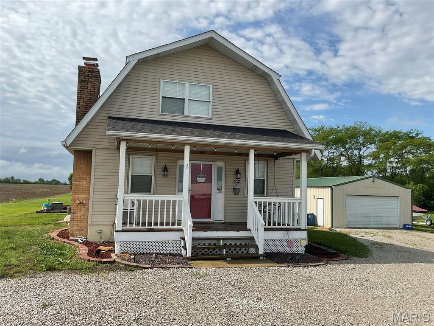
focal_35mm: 29
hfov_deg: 61.7
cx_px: 217
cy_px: 163
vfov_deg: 48.2
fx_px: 364
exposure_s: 1/2801
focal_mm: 3
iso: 16
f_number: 1.8
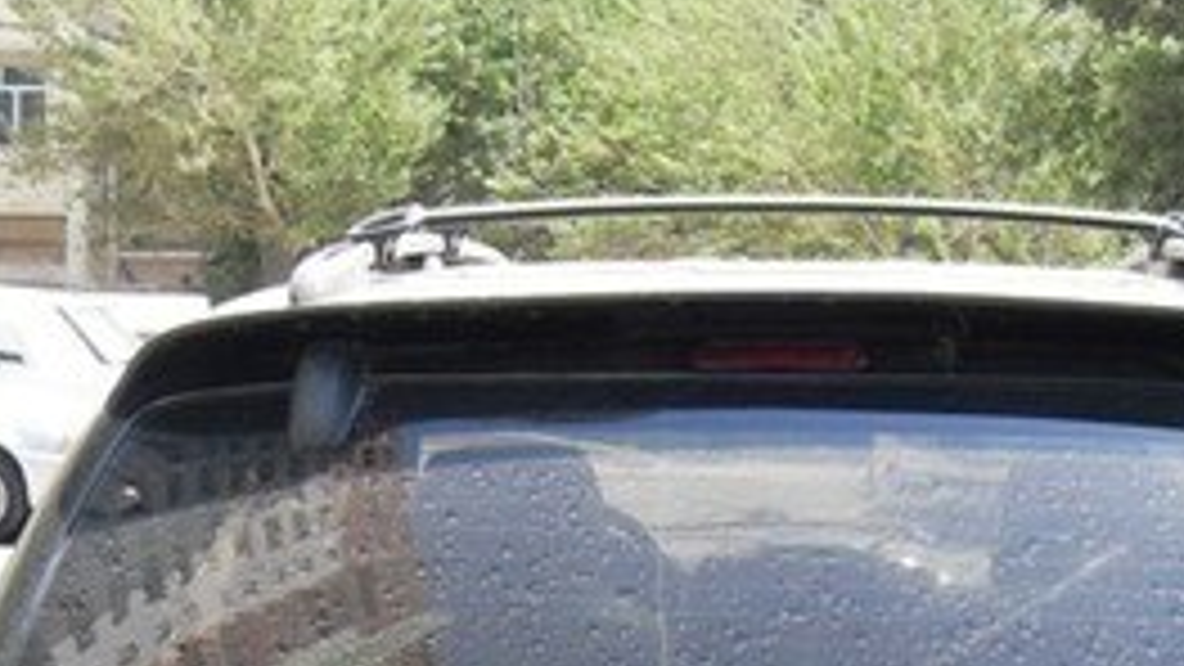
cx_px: 684
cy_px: 1024
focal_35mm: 93
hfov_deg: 22.9
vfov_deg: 12.3
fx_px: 2920
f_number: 2.8
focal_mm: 6.3
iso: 80
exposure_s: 1/250
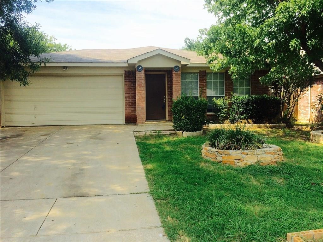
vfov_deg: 48.2
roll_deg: +0.3
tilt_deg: -0.7
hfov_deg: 61.7
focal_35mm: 29
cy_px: 121
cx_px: 162
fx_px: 271
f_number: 2.2
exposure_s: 1/1282
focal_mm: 4.15
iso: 32
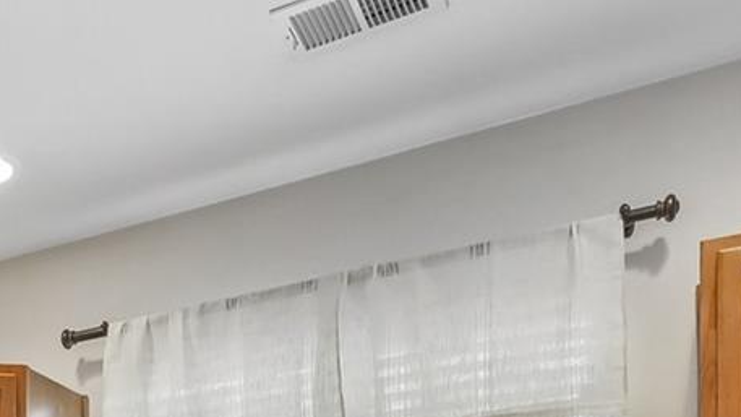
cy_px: 709
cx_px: -133
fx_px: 1081
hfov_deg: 32.0
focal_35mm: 55
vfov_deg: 18.1
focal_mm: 10
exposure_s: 1/8
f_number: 8
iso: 800
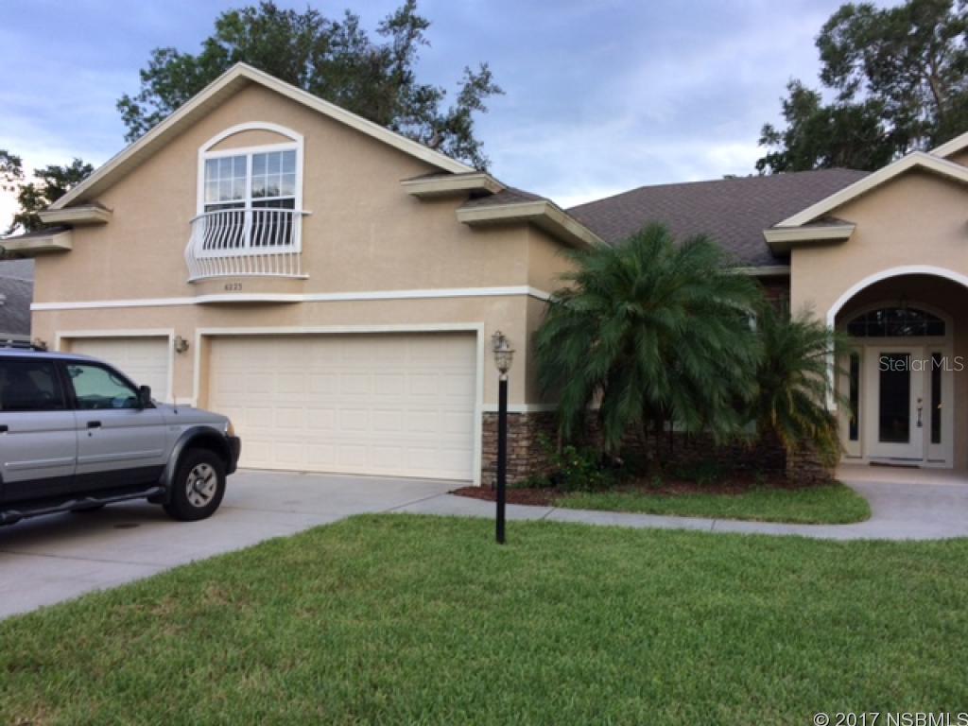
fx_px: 811
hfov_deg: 61.7
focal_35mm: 29
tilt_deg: -0.5
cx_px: 484
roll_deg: -0.2
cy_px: 363
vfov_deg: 48.2
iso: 50
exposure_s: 1/120
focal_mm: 4.15
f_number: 2.2
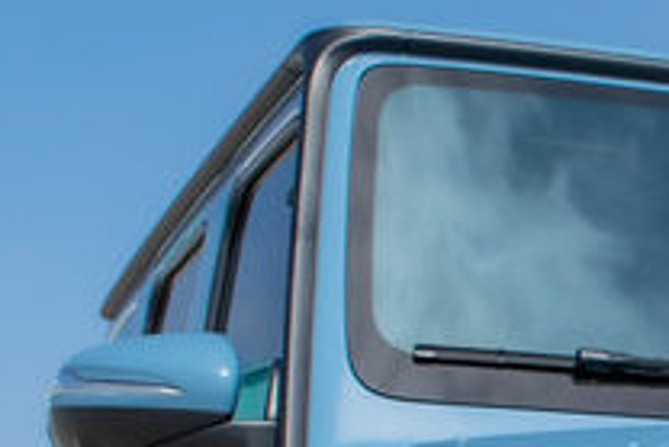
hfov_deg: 13.3
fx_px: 2473
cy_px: 703
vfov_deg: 10.0
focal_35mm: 133
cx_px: 1344
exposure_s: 1/2000
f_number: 8
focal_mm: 18
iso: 360
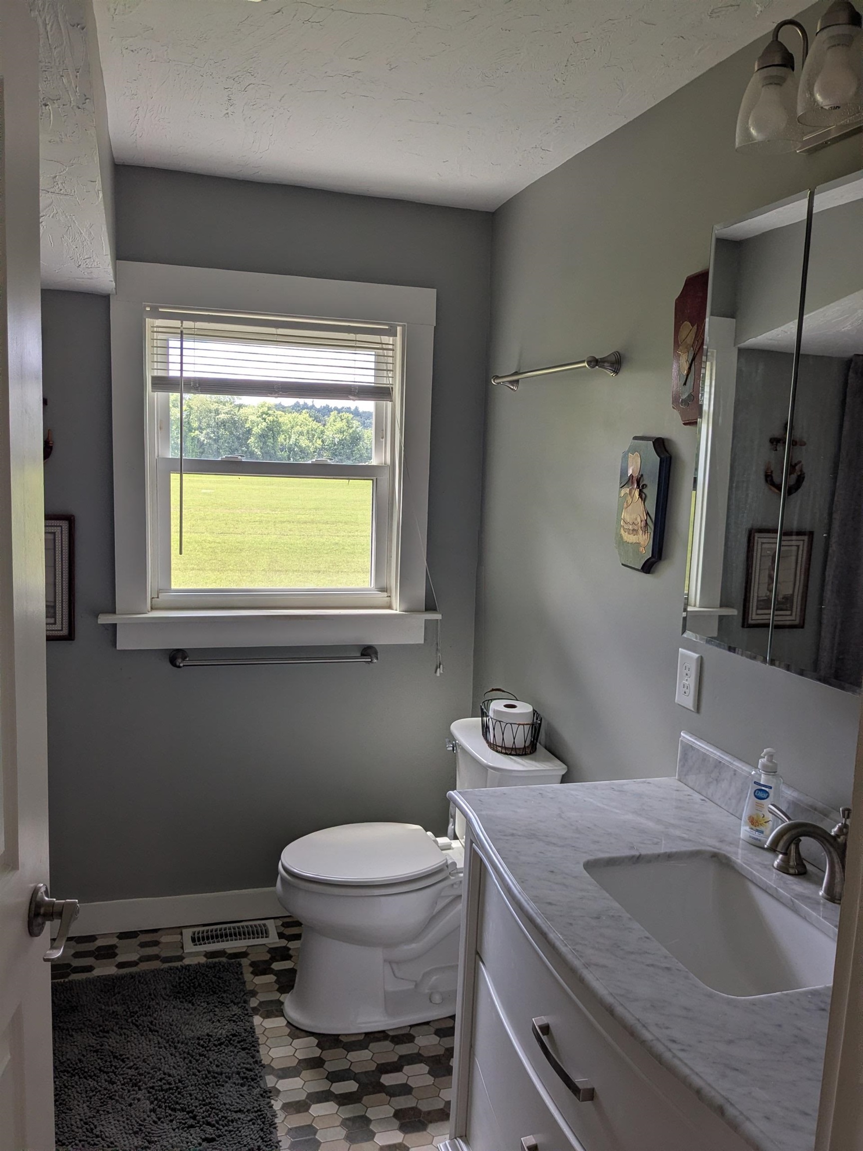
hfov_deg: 51.4
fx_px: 898
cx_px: 432
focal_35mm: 27
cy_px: 576
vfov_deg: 65.3
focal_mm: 4.38
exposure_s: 1/450
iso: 58
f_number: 1.73
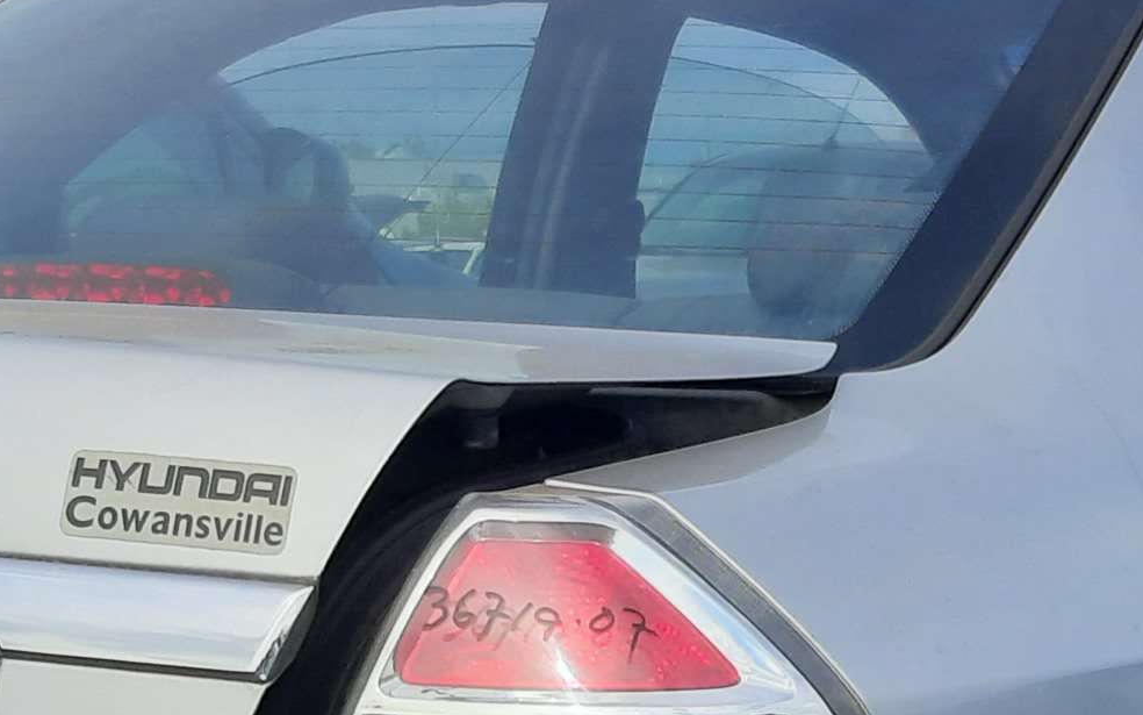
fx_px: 3489
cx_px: 756
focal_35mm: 112
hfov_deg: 18.6
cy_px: 860
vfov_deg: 11.5
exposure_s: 1/903
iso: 40
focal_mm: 3.92
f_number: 1.7
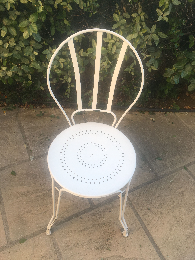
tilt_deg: -50.3
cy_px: 130
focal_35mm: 29
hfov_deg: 48.2
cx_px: 98
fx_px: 218
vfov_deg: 61.7
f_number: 2.2
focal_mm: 4.15
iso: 25
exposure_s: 1/160
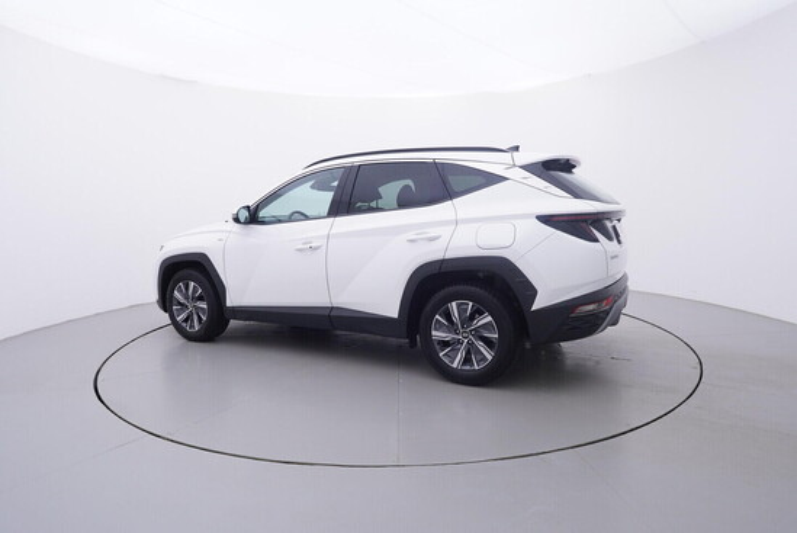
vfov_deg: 56.2
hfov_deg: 77.3
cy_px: 266
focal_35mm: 22
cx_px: 398
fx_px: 499
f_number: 5
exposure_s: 1/80
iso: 200
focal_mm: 15
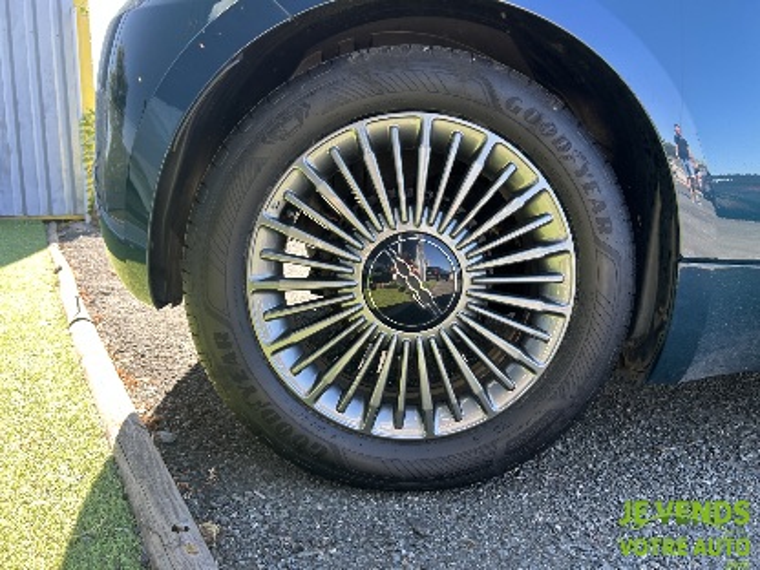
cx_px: 380
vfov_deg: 53.1
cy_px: 285
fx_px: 571
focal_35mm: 26
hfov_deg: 67.3
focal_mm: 5.7
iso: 50
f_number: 1.5
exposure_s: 1/241
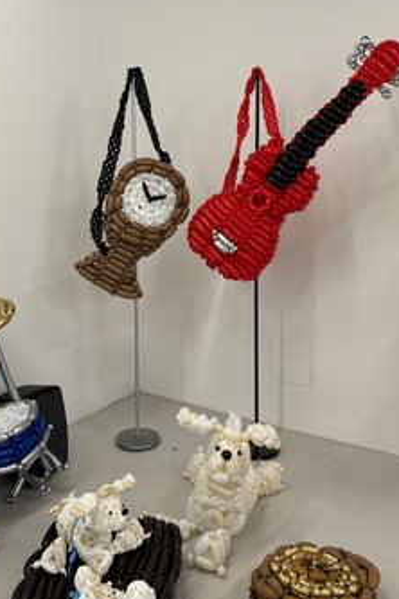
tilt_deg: -8.4
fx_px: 648
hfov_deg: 34.2
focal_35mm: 39
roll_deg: +0.7
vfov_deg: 49.2
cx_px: 187
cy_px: 237
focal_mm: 5.96
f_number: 1.6
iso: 125
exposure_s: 1/100
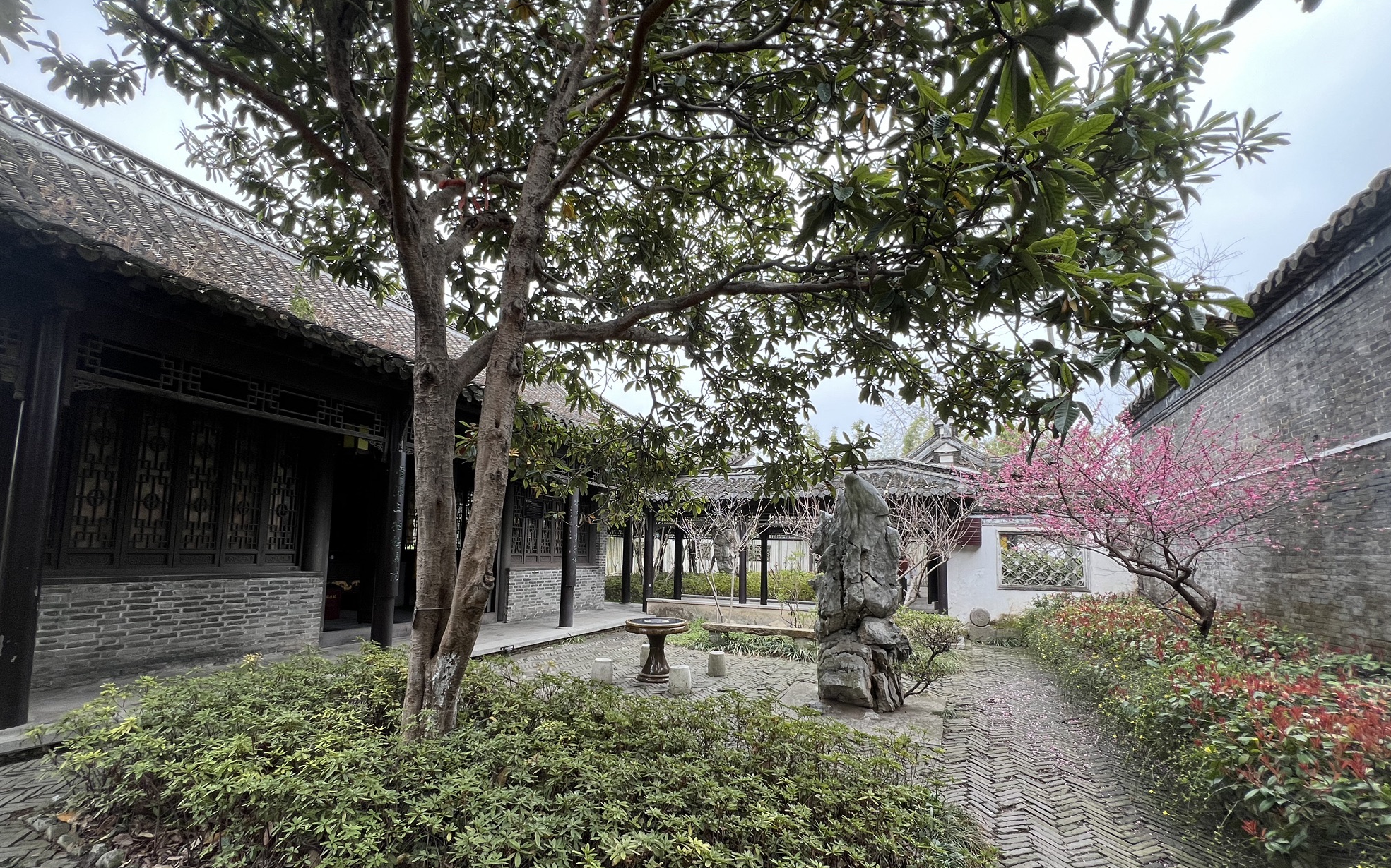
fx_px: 531
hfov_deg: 105.3
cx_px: 694
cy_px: 502
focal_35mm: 14
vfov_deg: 78.1
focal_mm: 1.57
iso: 64
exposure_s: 1/99
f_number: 1.8
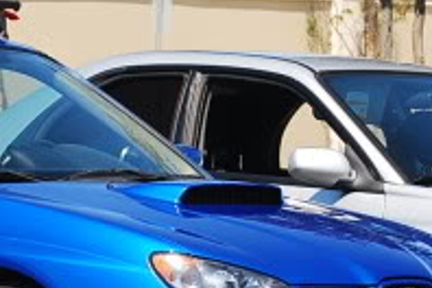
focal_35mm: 364
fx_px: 4368
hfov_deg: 5.7
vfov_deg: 3.8
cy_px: 110
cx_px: 104
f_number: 8
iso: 400
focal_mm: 60
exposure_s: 1/1000
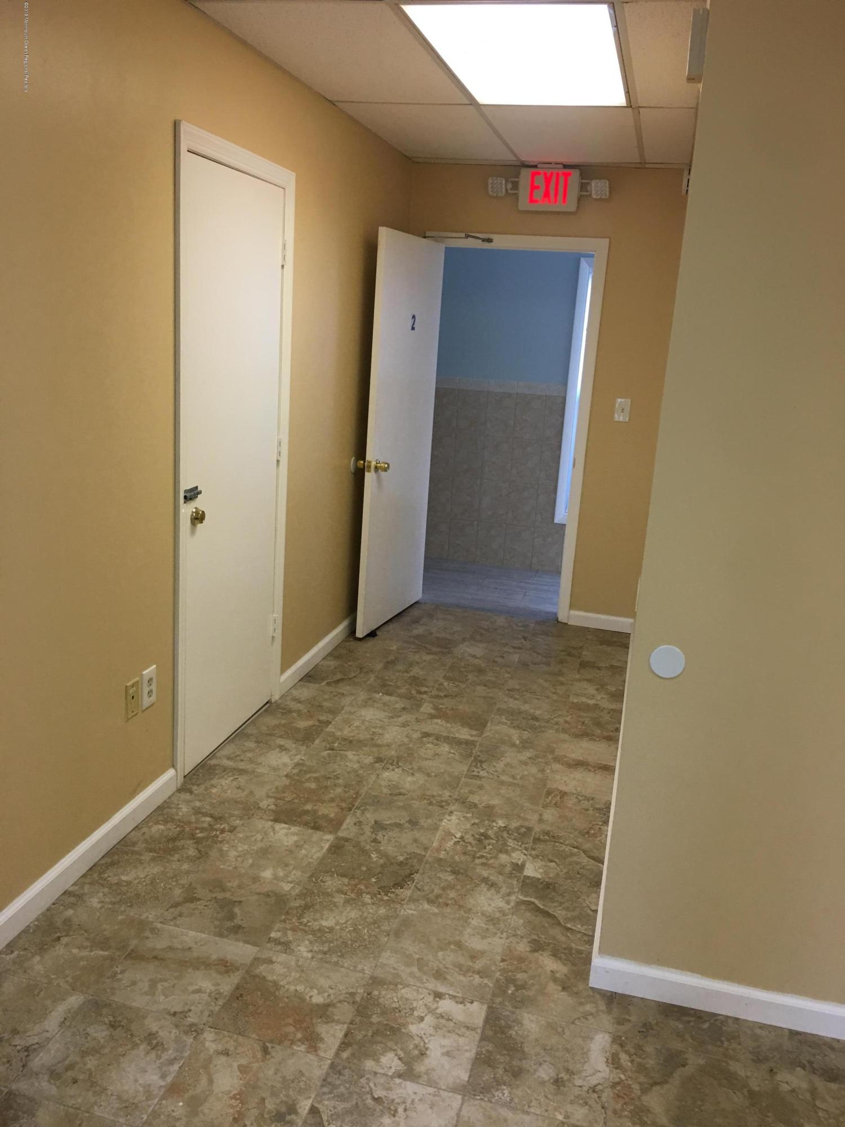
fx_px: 944
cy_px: 564
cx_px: 422
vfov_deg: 61.7
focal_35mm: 29
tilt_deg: -12.1
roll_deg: -4.8
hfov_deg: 48.2
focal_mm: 4.15
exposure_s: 1/30
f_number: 2.2
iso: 40
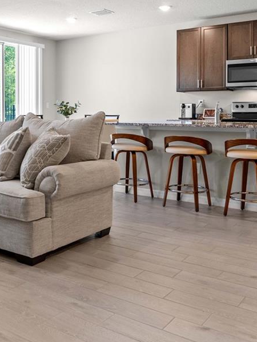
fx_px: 406
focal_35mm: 41
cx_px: 47
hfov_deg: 34.0
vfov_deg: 45.0
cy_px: 111
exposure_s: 1/5
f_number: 5.6
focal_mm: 16
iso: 250
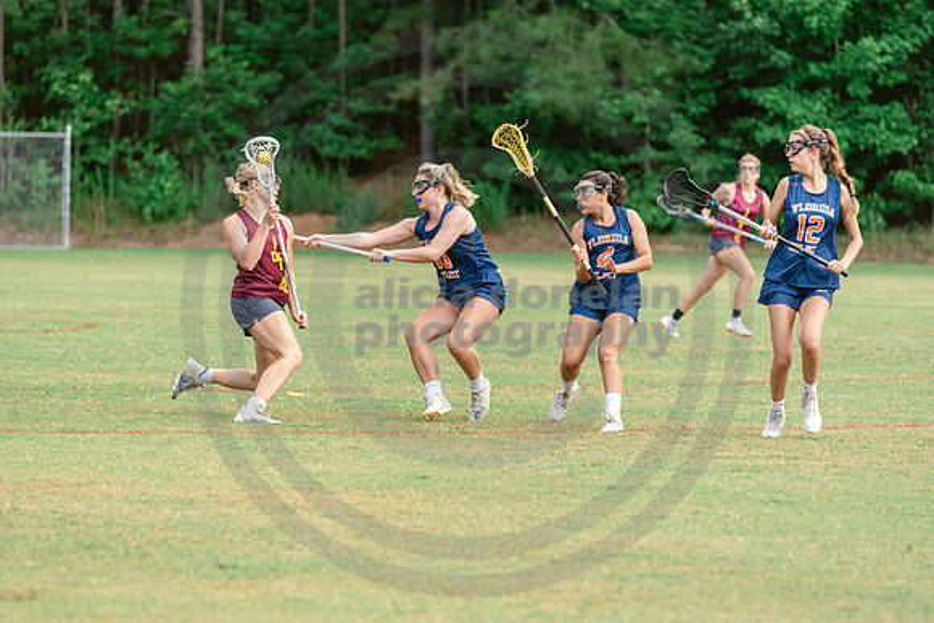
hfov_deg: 11.4
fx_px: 4671
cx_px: 467
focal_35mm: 180
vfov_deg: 7.6
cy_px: 312
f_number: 3.5
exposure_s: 1/800
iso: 250
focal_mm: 180
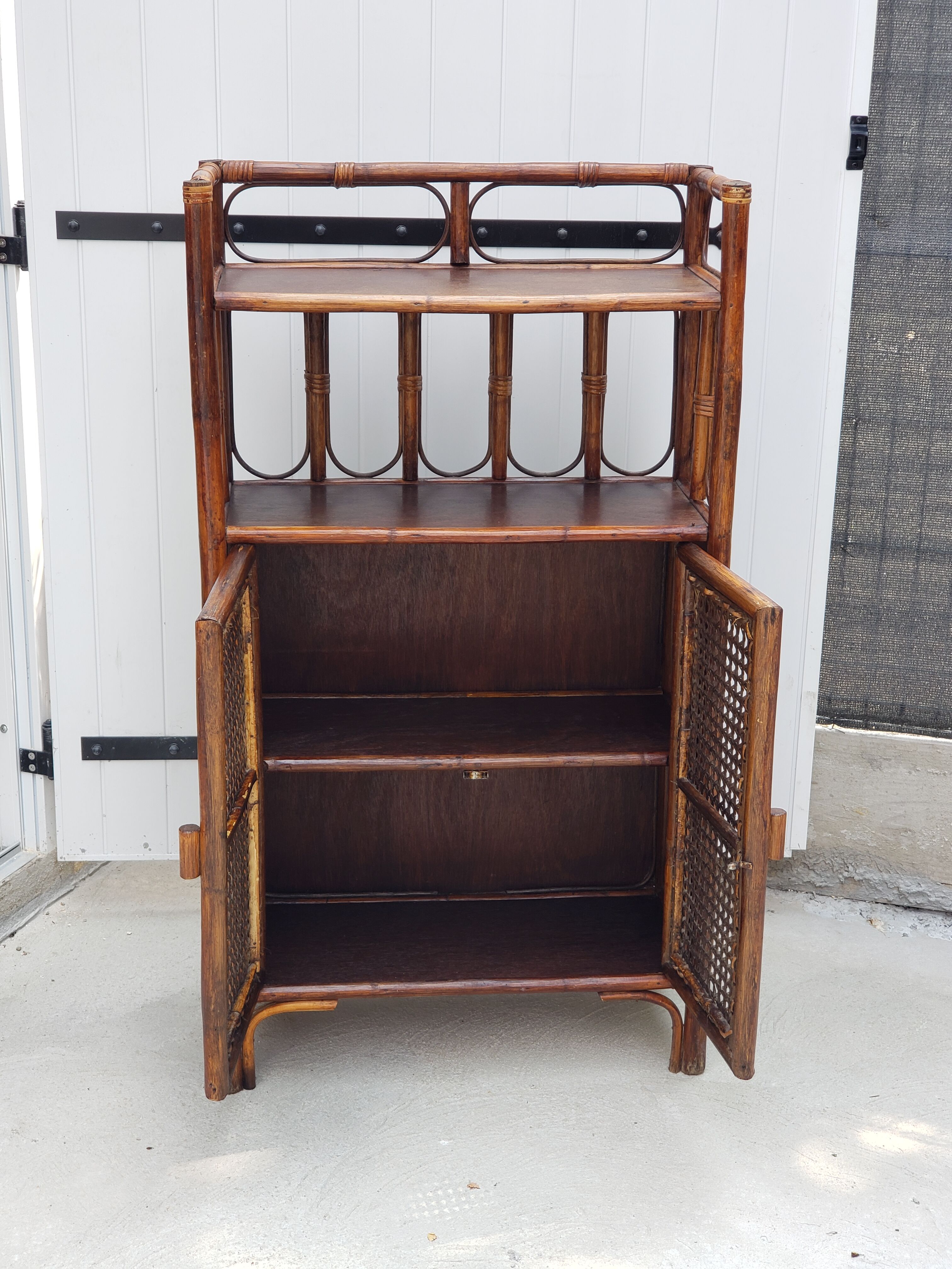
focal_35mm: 52
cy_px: 634
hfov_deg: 28.0
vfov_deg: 36.8
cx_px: 476
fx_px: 1907
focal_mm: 6
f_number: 2.4
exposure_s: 1/120
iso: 40
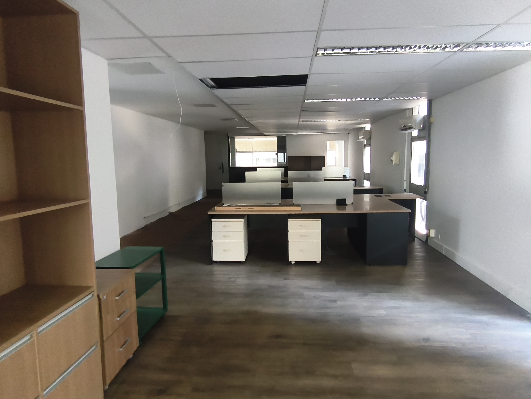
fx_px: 307
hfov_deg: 81.7
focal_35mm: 20
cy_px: 200
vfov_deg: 66.0
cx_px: 266
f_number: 2.2
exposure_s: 1/30
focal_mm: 1.65
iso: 800
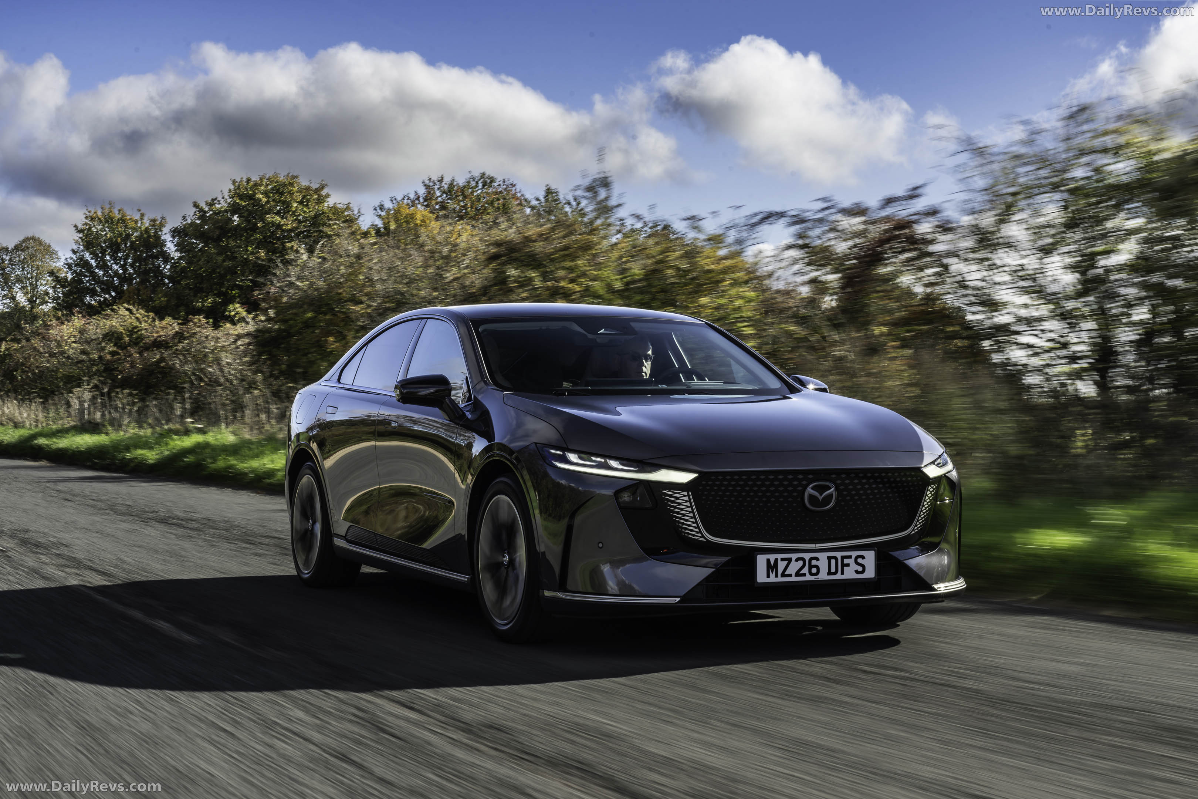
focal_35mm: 59
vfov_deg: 23.0
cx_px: 599
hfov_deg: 33.9
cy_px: 400
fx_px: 1963
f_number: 20
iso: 50
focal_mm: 59
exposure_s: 1/40
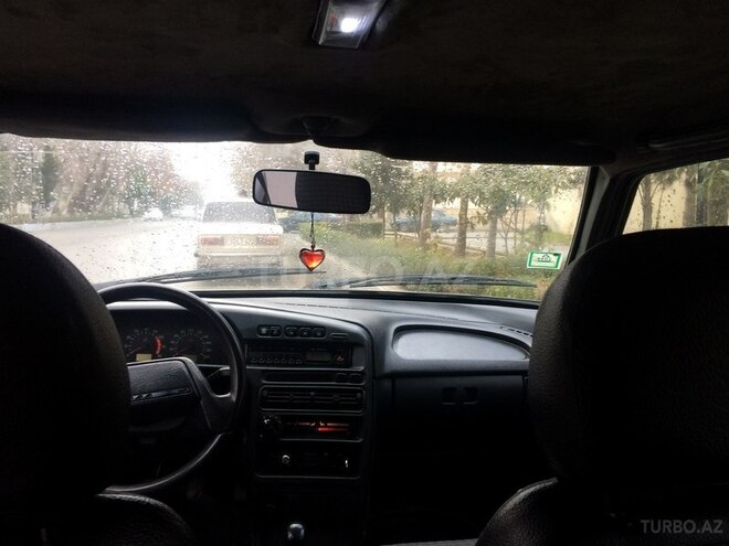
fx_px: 611
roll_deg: +0.9
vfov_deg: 48.2
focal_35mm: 29
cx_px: 364
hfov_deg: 61.7
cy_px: 273
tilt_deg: -0.7
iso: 100
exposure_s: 1/33
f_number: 2.2
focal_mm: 4.15
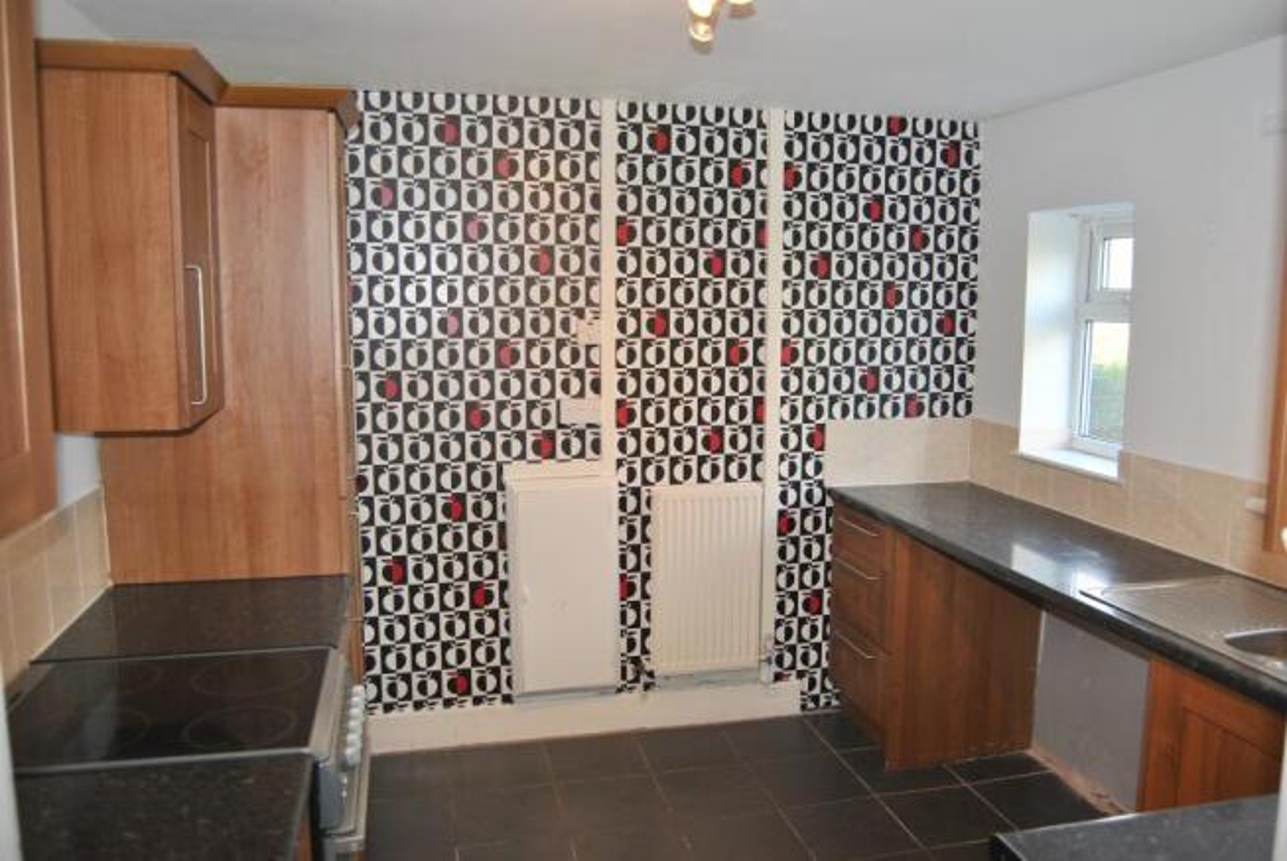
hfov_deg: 67.3
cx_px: 644
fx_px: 966
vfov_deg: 48.0
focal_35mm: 27
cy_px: 430
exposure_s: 1/60
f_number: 4
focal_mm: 18
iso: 200
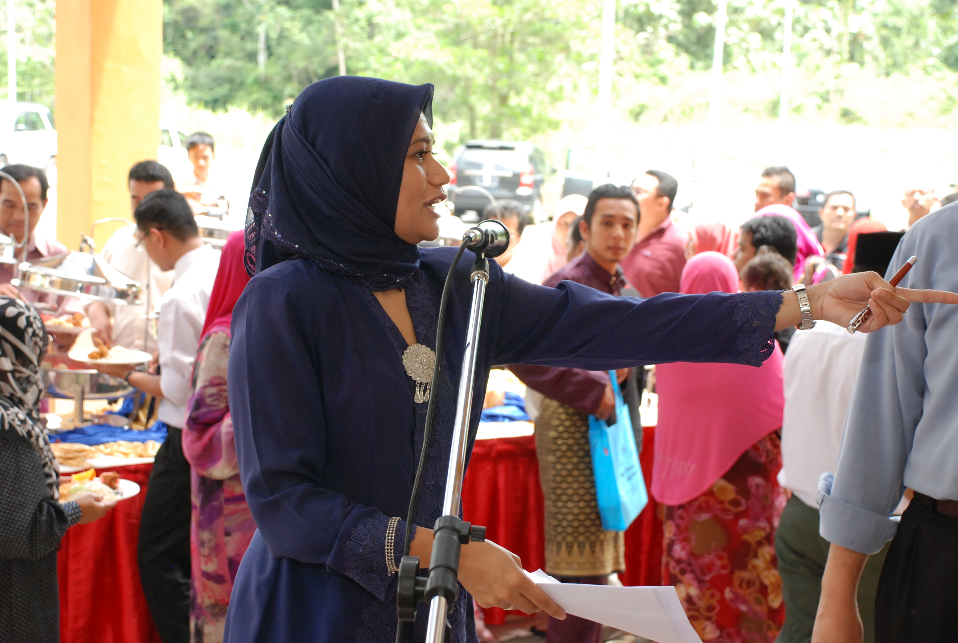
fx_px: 2000
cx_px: 479
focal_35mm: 75
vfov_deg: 18.3
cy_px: 322
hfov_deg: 26.9
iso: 800
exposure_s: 1/160
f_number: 5.6
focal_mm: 50
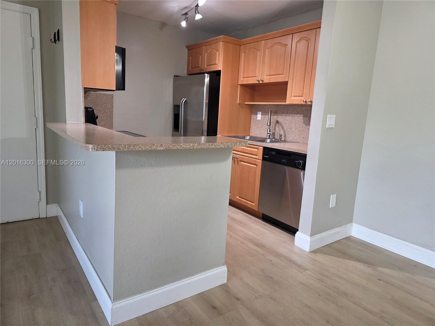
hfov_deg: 73.9
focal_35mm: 23
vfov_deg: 58.9
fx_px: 289
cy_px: 163
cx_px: 218
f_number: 1.7
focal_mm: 6.3
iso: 320
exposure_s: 1/120
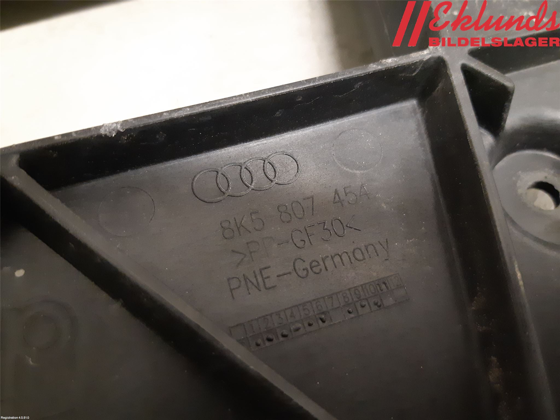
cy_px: 210
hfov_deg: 67.3
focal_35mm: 26
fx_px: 421
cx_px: 280
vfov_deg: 53.1
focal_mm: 3.93
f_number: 1.7
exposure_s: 1/25
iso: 320
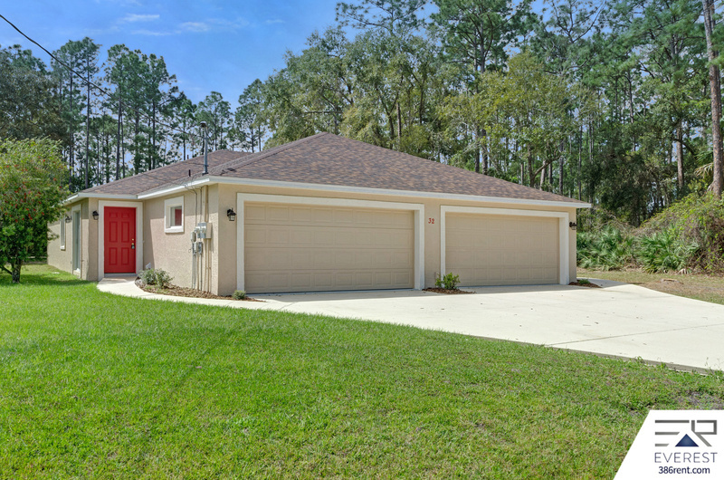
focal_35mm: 30
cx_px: 362
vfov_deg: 43.4
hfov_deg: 62.0
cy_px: 240
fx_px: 602
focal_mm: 20
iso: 500
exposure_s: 1/1250
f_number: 8
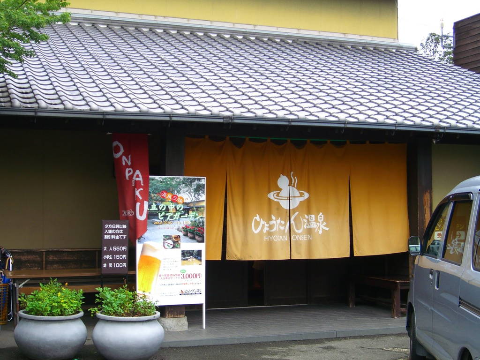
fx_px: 790
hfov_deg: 33.8
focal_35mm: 57
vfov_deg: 25.7
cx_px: 240
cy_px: 180
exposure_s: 1/100
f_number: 3.6
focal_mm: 11.8
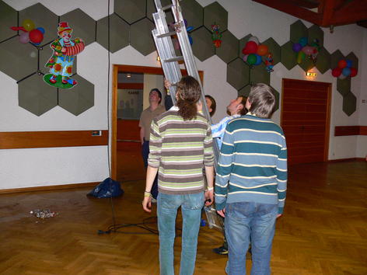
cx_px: 184
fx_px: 371
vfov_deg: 40.7
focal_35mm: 35
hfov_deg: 52.6
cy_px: 138
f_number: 2.8
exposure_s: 1/30
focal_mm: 7.4
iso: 160
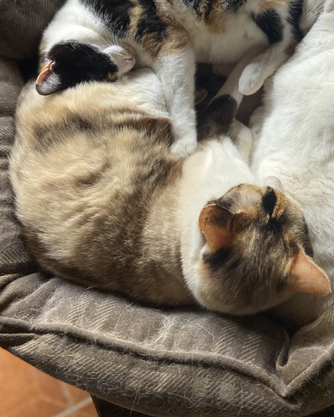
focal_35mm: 42
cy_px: 79
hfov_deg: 35.3
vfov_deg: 41.8
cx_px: 225
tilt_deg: -67.3
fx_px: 519
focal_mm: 4.25
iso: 250
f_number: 1.8
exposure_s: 1/60
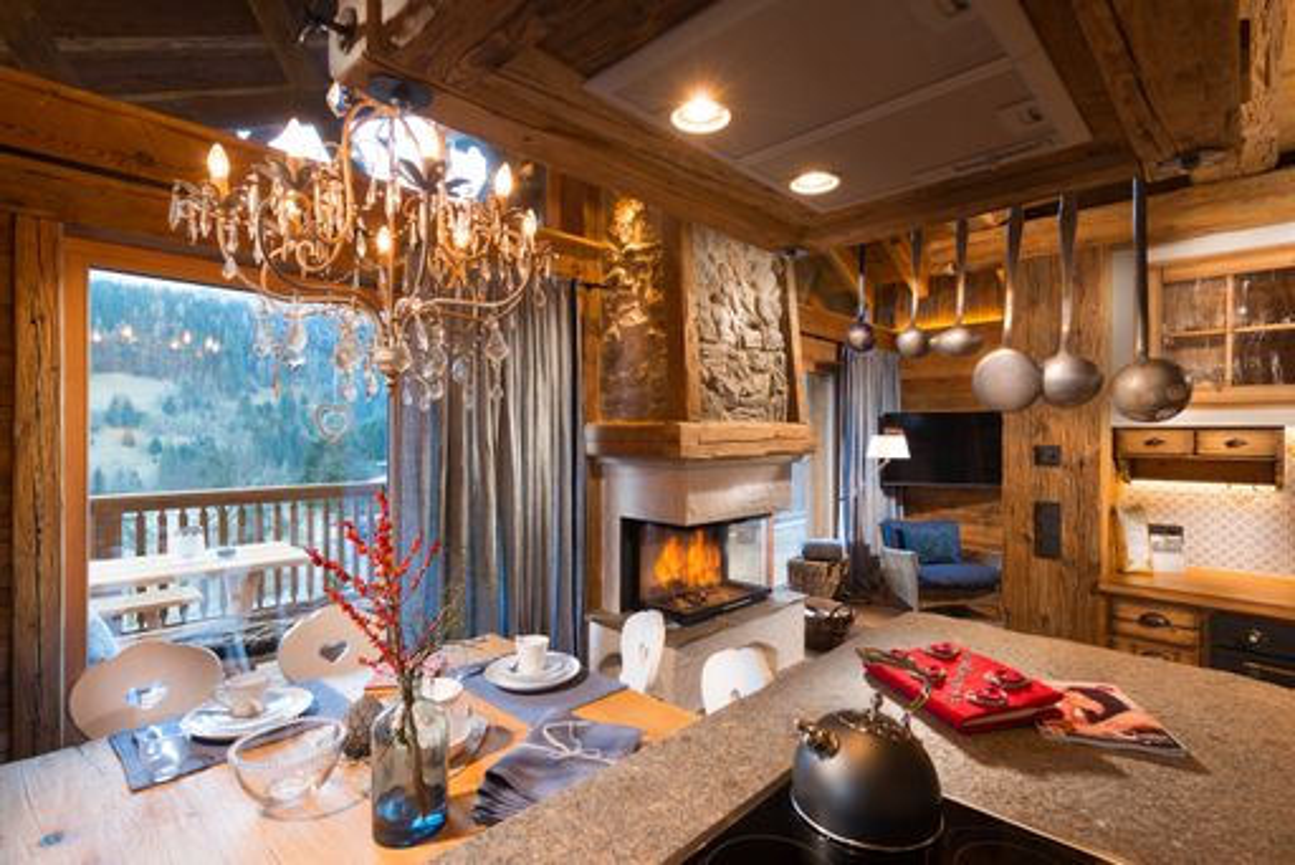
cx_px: 648
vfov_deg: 70.5
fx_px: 612
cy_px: 432
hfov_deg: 93.2
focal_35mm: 17
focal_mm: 17
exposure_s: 1/8
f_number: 6.3
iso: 100
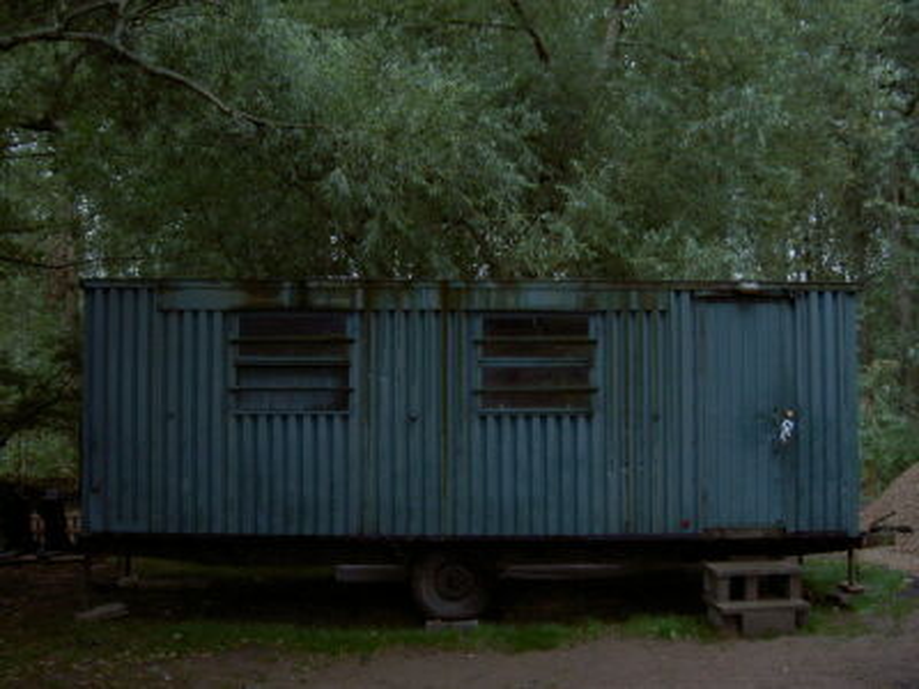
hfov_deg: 47.9
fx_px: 1035
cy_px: 344
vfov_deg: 36.8
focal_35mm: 39
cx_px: 460
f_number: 2.8
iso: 100
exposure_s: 1/8
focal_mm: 8
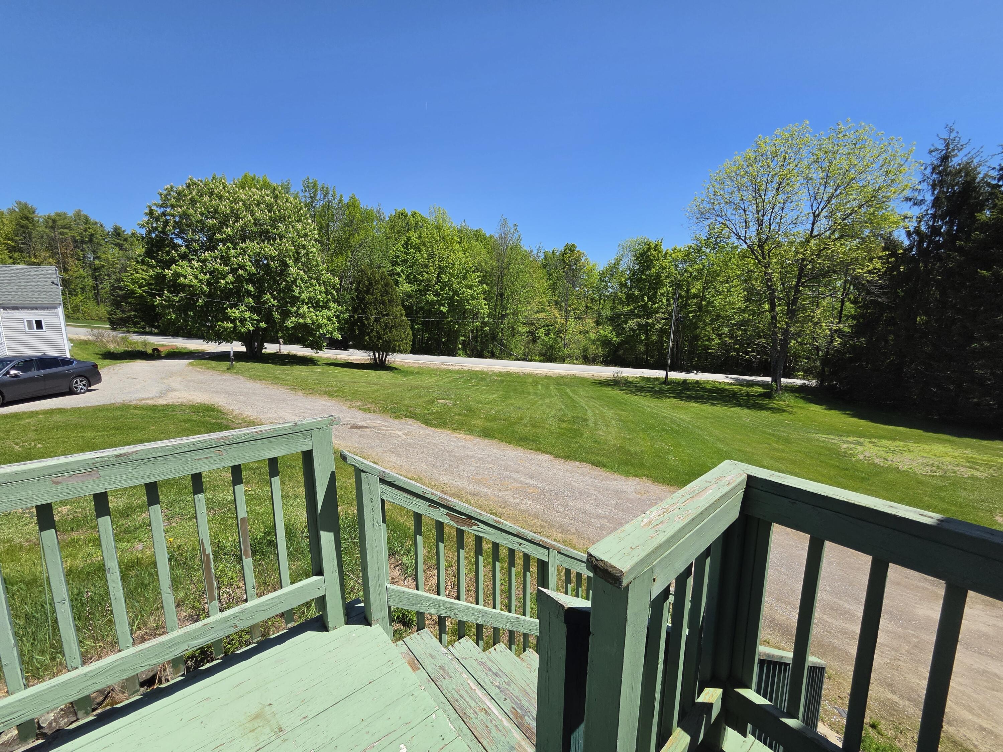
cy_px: 376
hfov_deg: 106.2
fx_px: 377
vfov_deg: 89.9
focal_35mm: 13
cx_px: 502
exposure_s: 1/3291
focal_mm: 2.2
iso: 100
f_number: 2.2
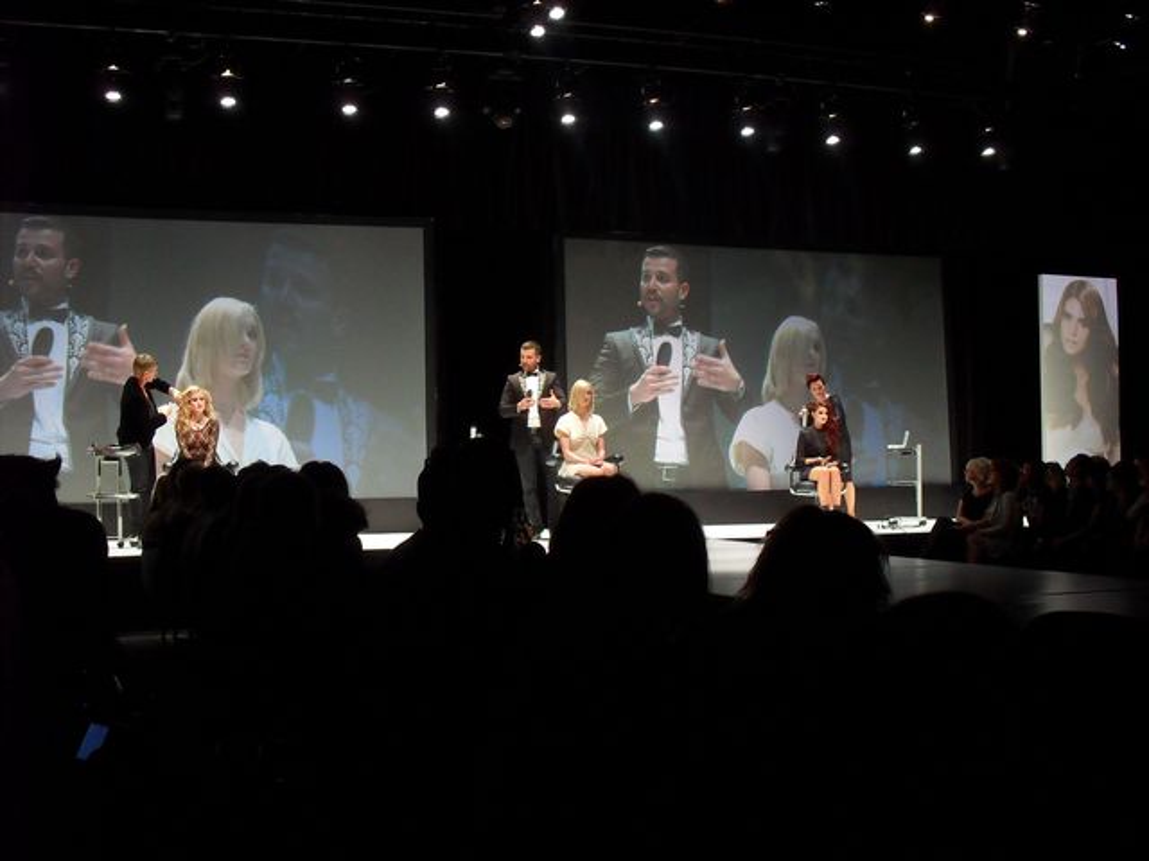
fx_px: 1394
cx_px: 574
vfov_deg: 34.3
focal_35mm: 42
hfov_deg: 44.8
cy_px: 430
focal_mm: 7.5
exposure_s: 1/30
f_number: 3.6
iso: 240
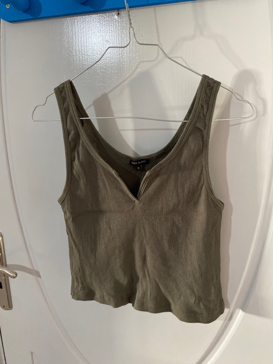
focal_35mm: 26
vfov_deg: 67.3
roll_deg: +0.2
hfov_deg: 53.1
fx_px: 273
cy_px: 182
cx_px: 136
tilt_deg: -15.0
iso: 500
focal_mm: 4.25
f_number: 1.8
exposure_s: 1/50
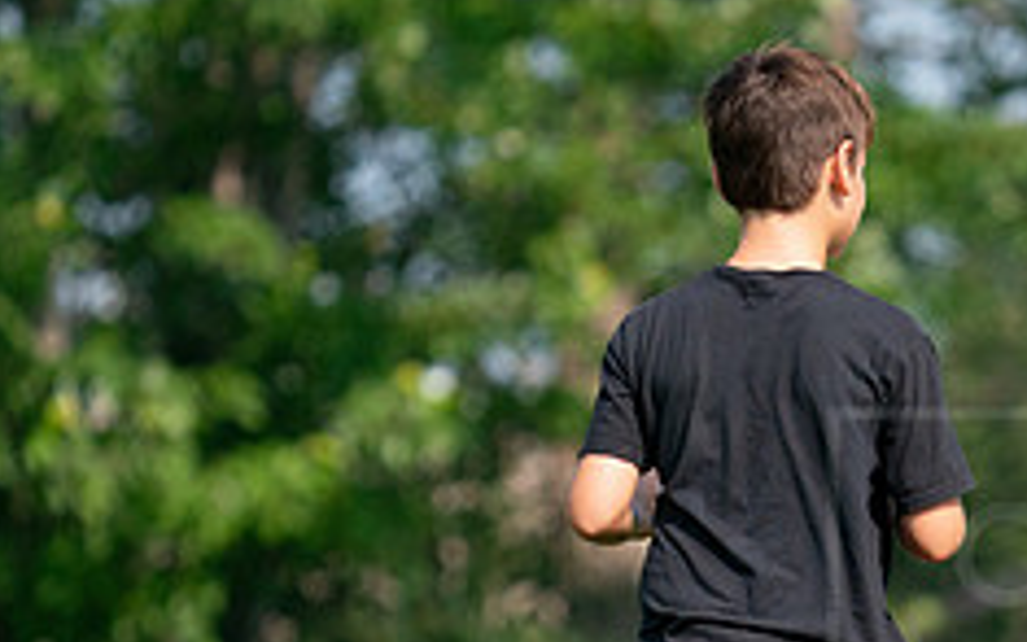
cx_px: 1246
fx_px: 23376
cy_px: 627
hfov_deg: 2.5
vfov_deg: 1.6
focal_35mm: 835
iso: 1600
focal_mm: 332
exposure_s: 1/4000
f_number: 6.3
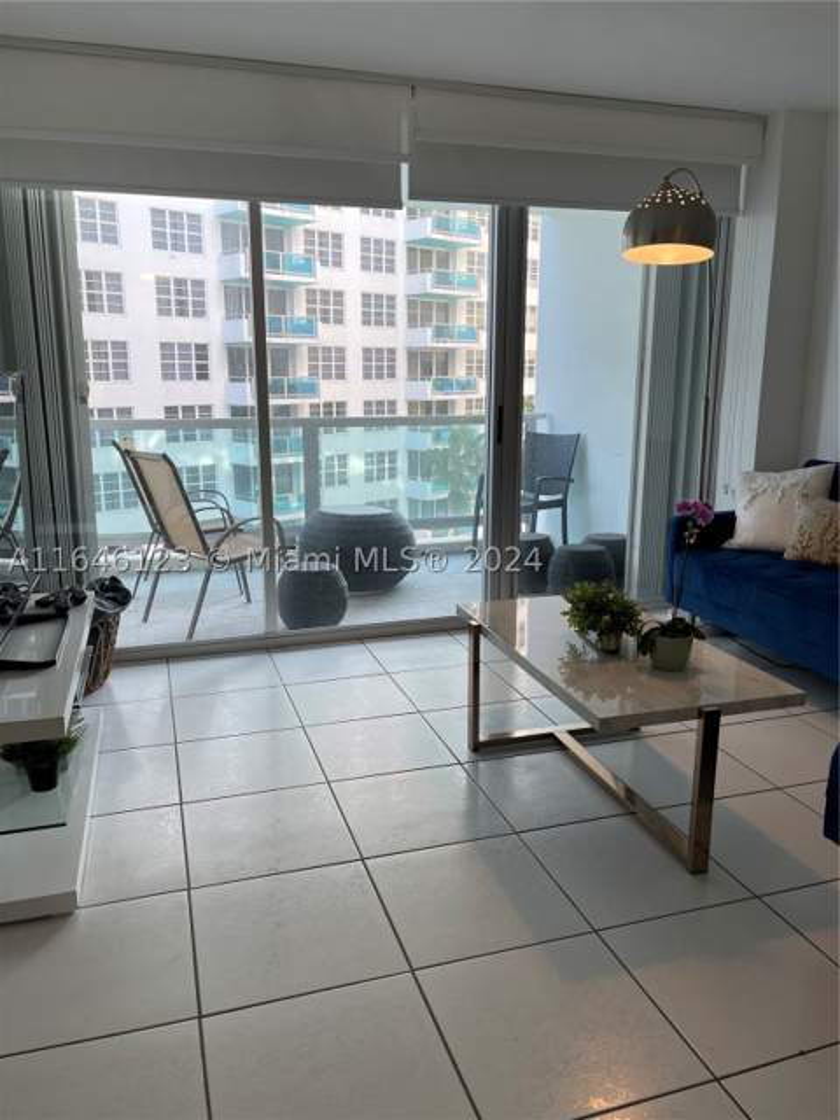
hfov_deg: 53.1
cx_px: 420
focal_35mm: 26
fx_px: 841
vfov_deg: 67.3
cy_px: 560
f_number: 1.6
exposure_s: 1/180
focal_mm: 5.1
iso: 32
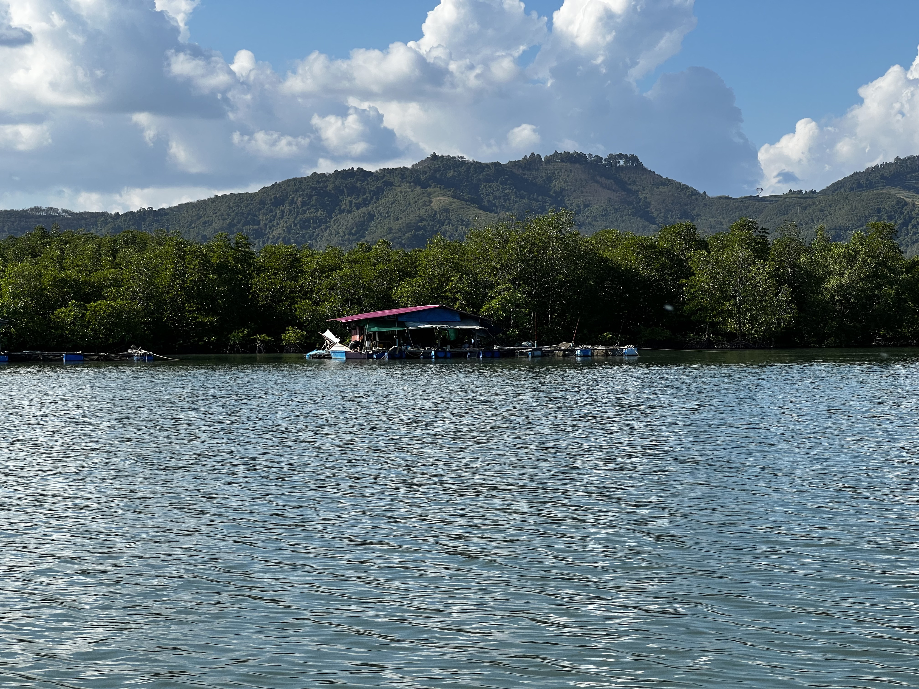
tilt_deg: +0.7
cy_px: 344
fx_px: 2044
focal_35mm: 77
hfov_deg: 25.3
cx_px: 460
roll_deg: +0.9
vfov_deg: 19.1
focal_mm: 9
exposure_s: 1/943
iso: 32
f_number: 2.8
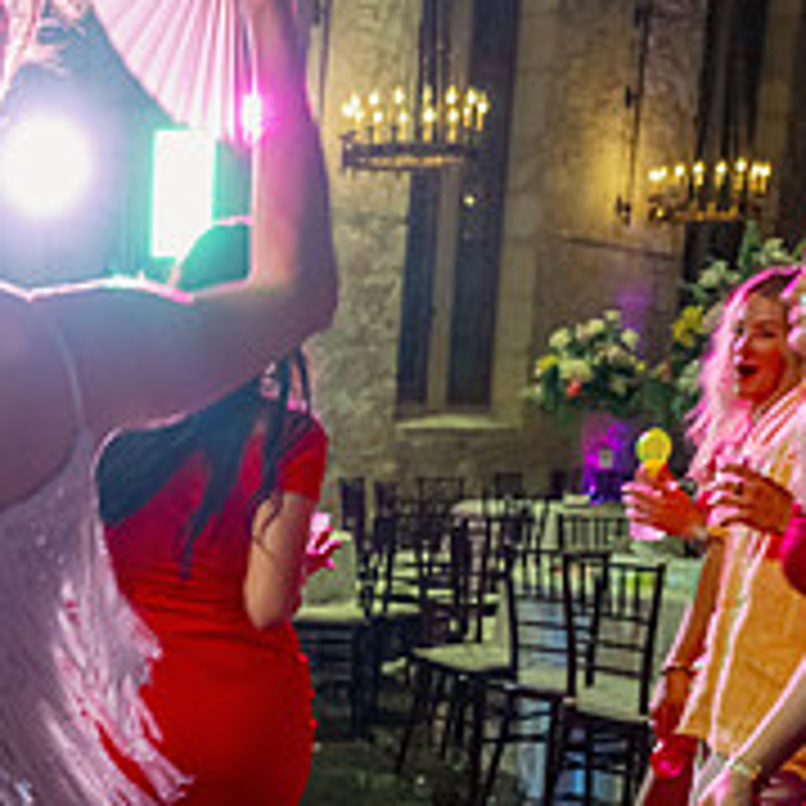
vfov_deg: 24.8
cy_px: 813
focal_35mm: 66
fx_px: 1739
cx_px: -108
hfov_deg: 24.2
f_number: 3.5
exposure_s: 1/100
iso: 1250
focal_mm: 24
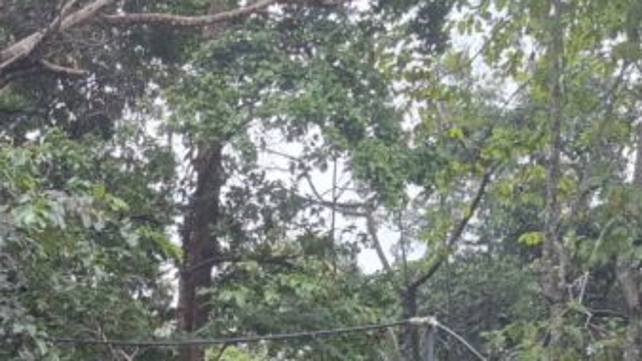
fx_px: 1294
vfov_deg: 14.6
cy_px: 574
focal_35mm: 76
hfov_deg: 26.8
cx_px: 44
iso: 50
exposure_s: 1/153
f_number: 1.8
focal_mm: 5.54
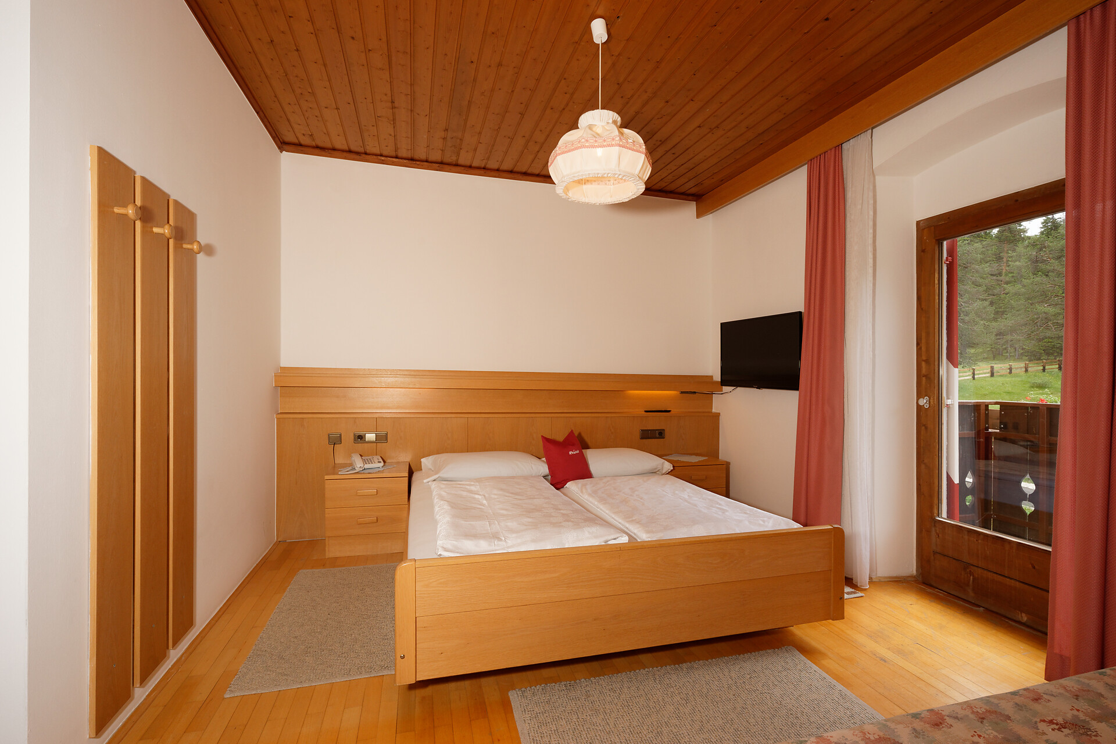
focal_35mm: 16
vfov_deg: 73.7
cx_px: 558
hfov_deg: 96.7
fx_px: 496
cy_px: 372
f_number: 11
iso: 80
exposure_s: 1/80
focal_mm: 16
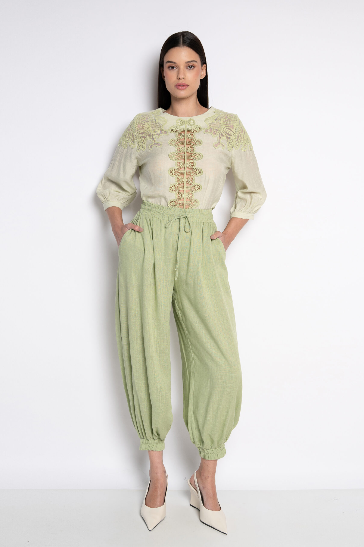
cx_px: 182
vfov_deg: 46.4
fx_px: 638
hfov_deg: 31.8
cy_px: 274
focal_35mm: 42
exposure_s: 1/125
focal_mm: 42
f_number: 5
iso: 320
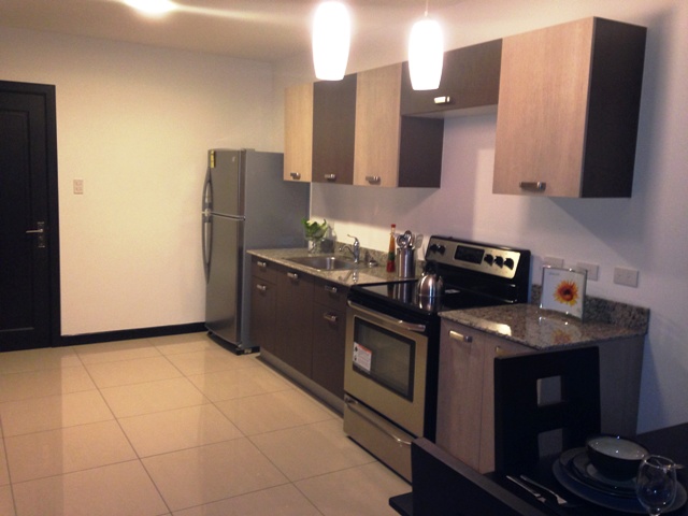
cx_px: 344
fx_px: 656
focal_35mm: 33
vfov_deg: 42.9
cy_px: 258
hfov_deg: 55.4
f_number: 2.4
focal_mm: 4.12
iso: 160
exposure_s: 1/20
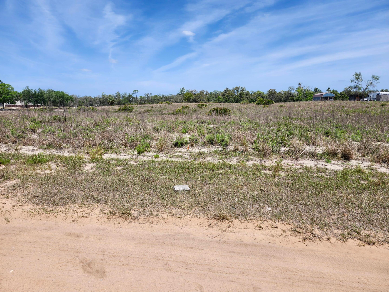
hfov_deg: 73.9
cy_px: 146
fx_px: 258
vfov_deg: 58.9
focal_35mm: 23
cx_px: 194
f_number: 1.8
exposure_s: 1/1844
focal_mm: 5.54
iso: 25
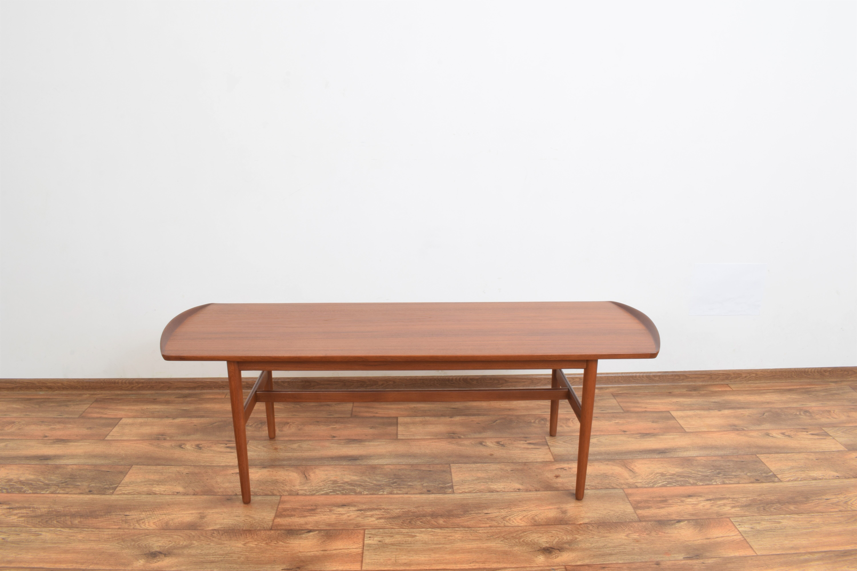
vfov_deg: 47.9
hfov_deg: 67.4
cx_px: 428
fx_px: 643
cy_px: 286
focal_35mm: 27
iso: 100
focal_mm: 18
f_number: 22
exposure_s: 4
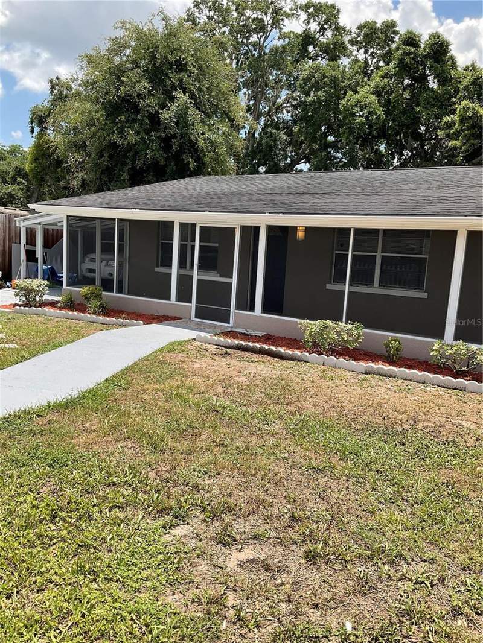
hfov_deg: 48.2
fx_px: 539
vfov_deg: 61.6
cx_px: 242
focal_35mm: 29
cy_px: 322
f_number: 1.8
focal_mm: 3
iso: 16
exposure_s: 1/1279
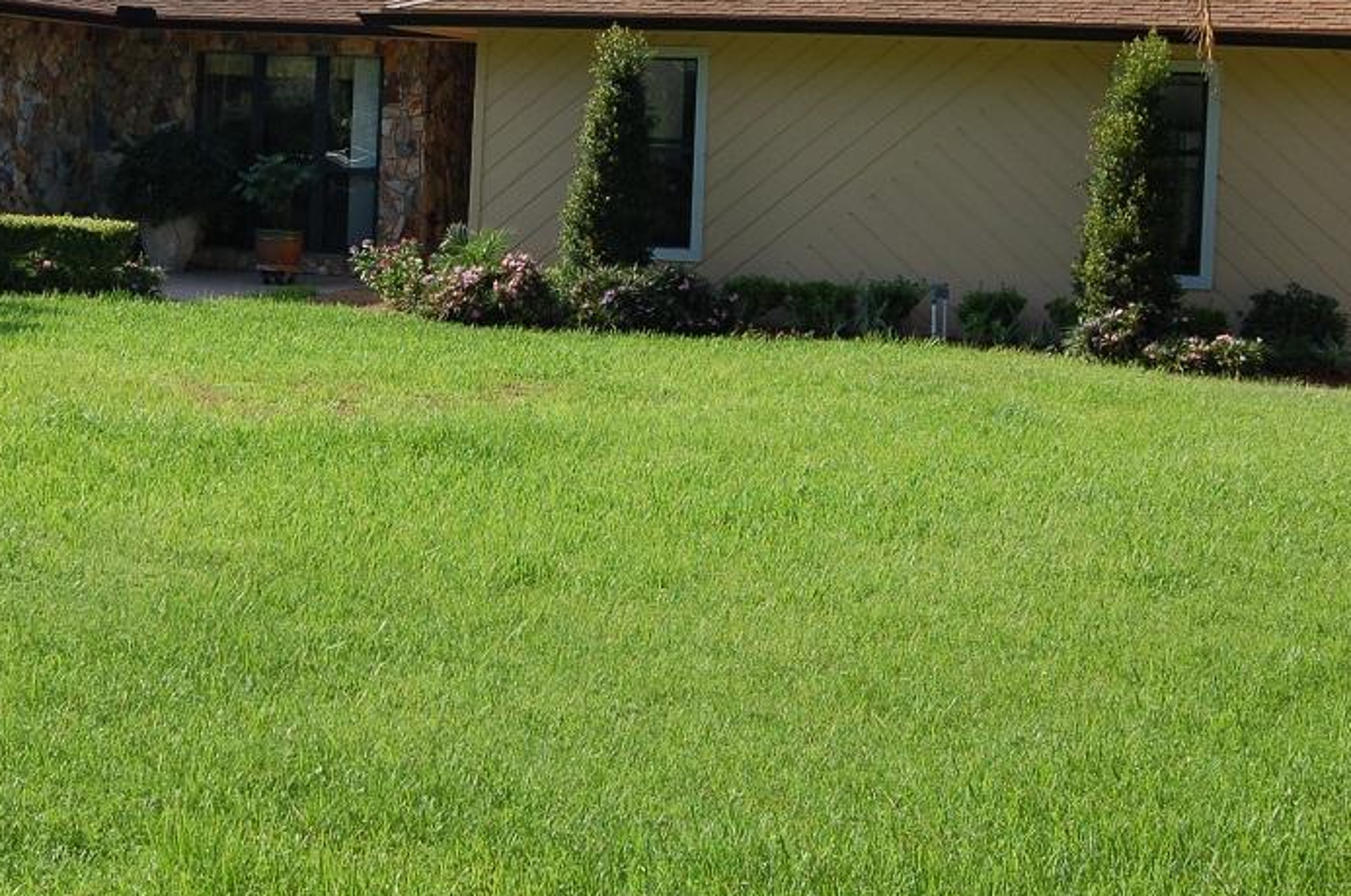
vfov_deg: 18.4
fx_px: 2736
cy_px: 166
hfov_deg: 27.5
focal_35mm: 73
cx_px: 419
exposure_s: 1/250
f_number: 8
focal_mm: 28
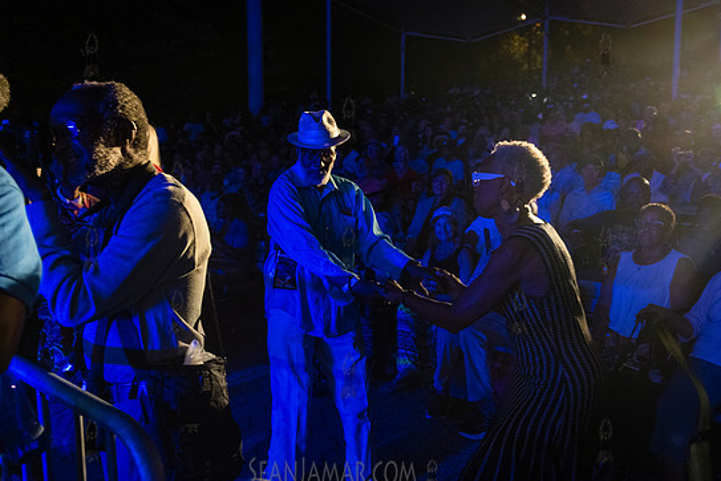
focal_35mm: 31
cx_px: 348
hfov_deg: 60.3
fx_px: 621
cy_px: 246
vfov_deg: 42.3
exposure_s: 1/125
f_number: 3.5
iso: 5000
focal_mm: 29
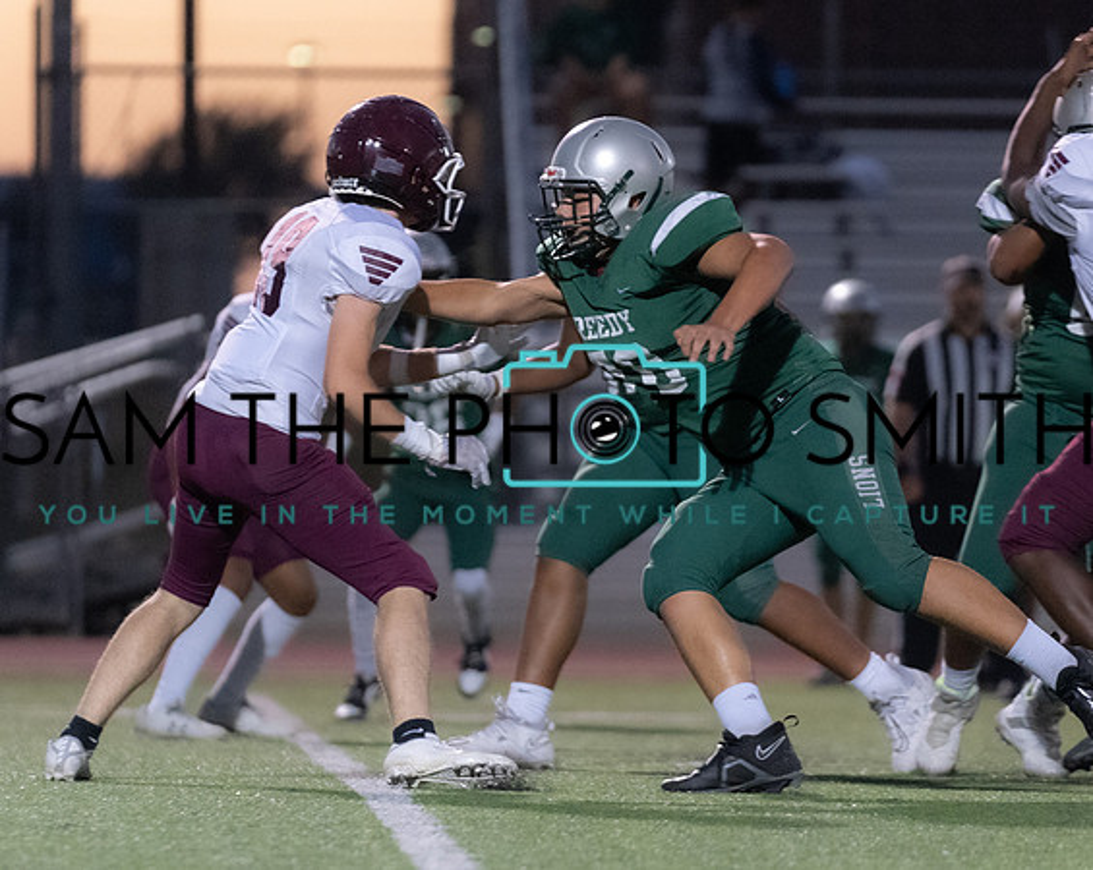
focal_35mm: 402
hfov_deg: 4.8
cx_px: 605
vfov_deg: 3.8
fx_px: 12990
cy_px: 424
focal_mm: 200
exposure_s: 1/1000
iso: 5000
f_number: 2.8
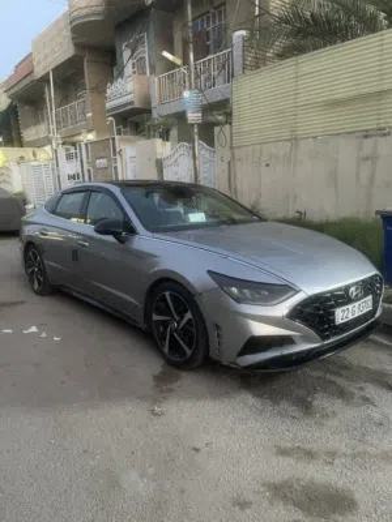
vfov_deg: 69.4
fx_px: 377
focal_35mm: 25
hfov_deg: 54.9
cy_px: 261
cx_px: 196
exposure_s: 1/25
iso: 500
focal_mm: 5.1
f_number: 1.6
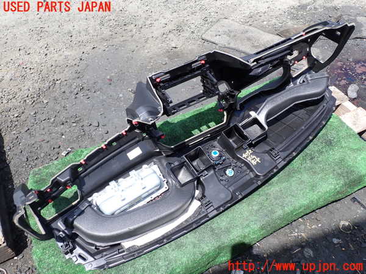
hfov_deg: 60.0
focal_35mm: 30
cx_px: 183
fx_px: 317
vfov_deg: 46.8
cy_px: 137
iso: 100
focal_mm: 5.4
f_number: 3.2
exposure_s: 1/500
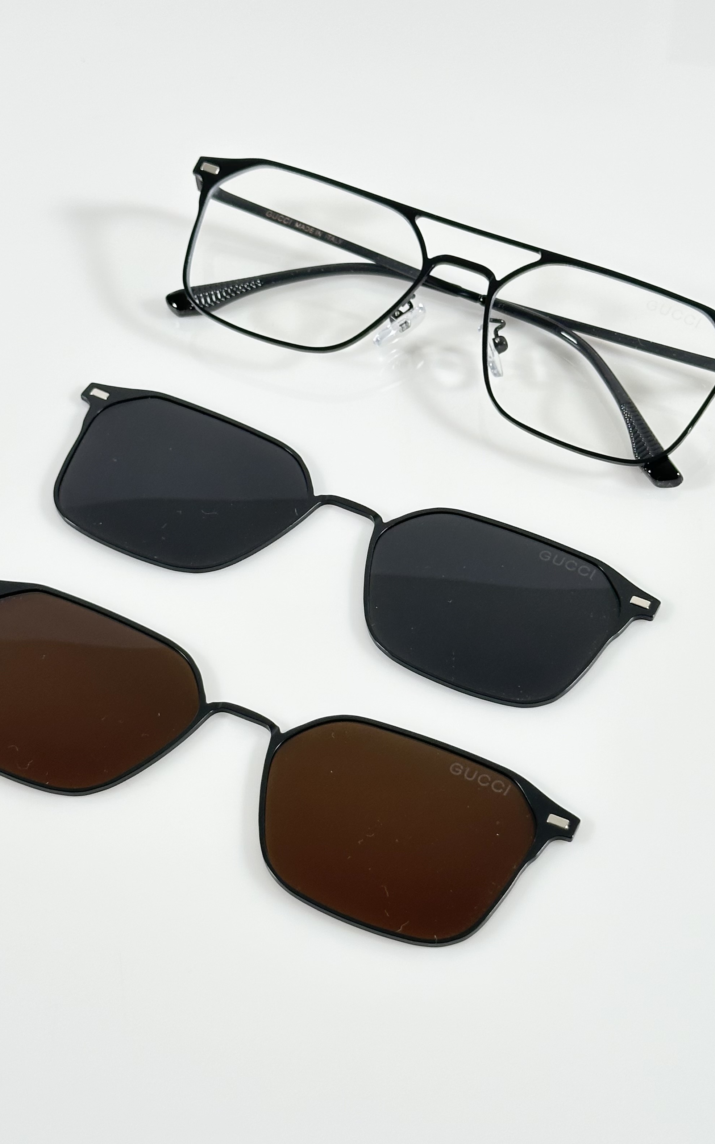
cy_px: 567
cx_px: 373
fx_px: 2026
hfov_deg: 20.0
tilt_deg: -52.1
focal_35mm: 65
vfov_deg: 31.5
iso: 100
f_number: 1.78
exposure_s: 1/100
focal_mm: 6.86
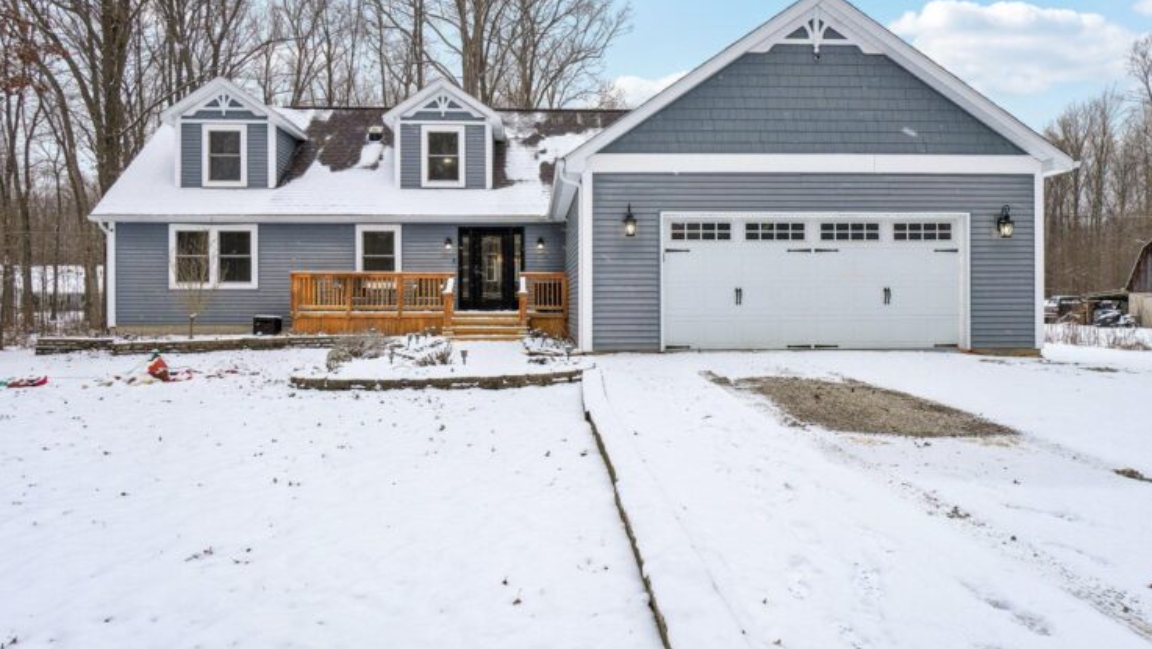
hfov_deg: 75.0
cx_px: 563
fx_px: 750
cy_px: 313
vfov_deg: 46.8
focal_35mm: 25
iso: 100
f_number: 8
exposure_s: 1/90
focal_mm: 15
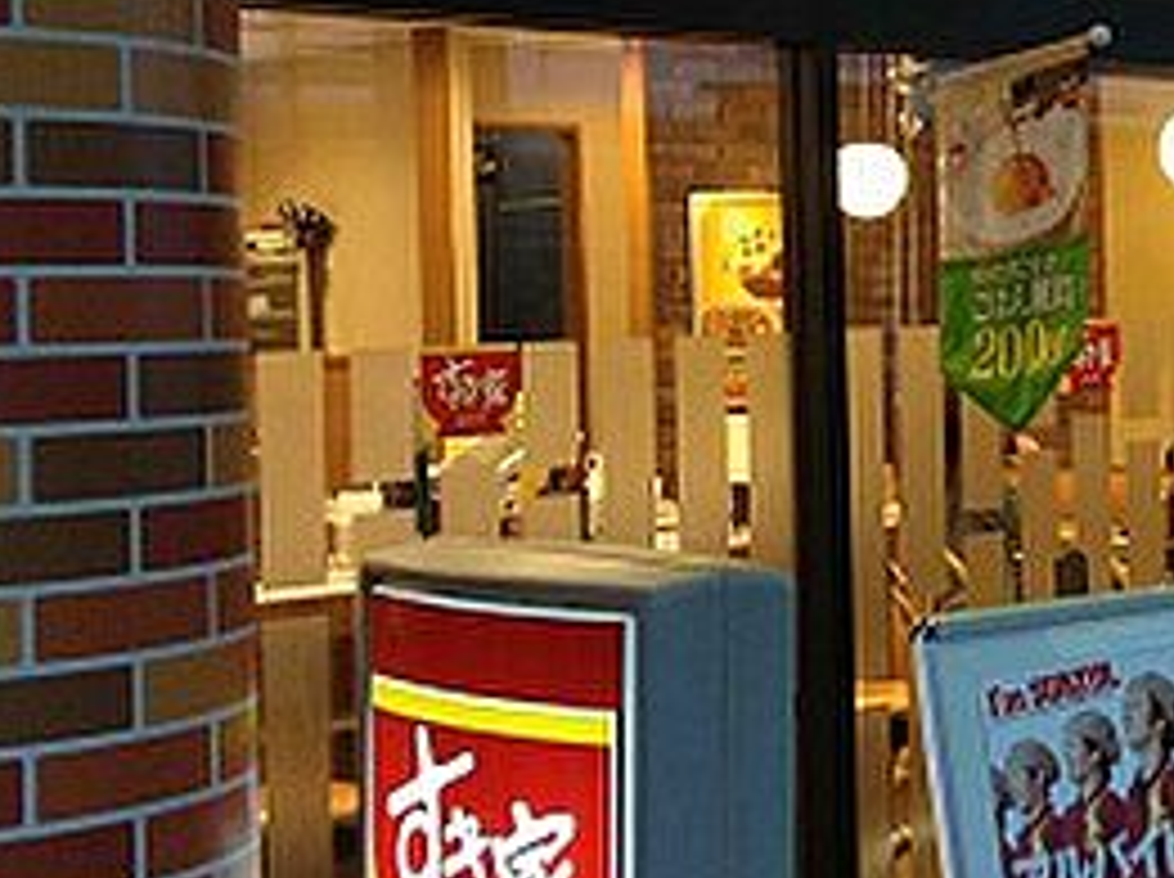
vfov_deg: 18.1
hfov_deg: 23.1
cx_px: 1196
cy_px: 243
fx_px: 2743
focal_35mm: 81
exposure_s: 1/24
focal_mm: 3.3
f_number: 2.4
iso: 64
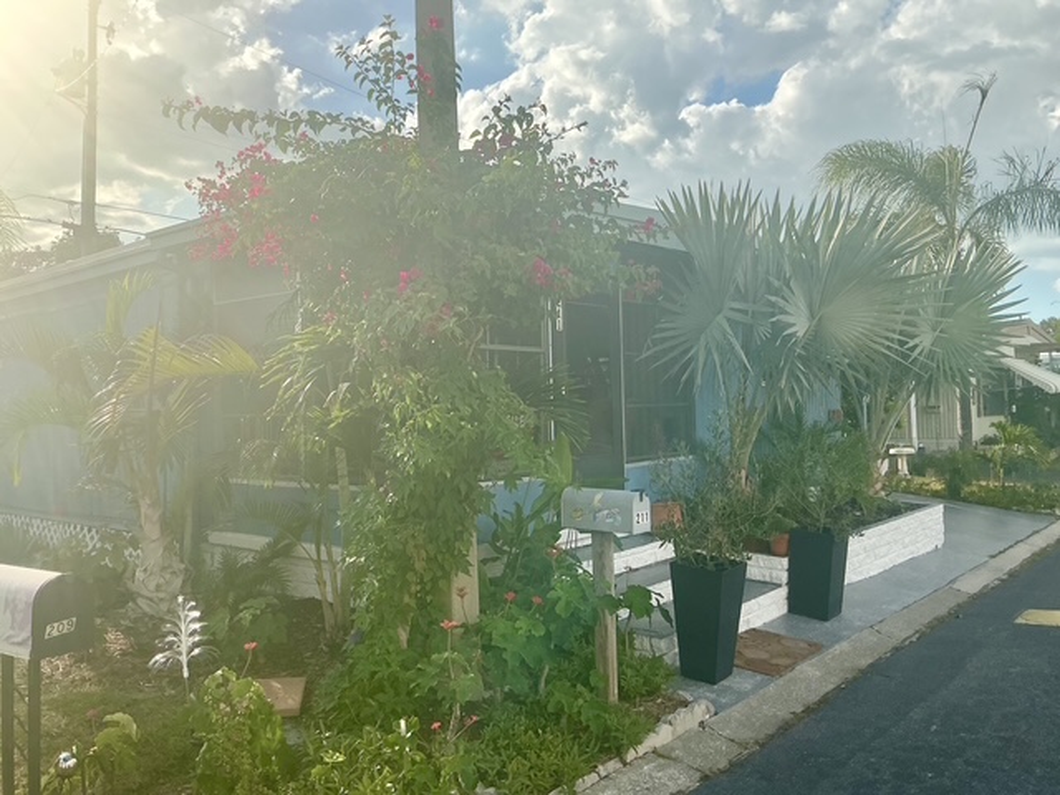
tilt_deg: +0.7
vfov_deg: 48.2
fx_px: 888
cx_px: 530
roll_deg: +1.6
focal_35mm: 29
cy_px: 398
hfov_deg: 61.7
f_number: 1.8
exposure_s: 1/1786
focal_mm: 3
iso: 25
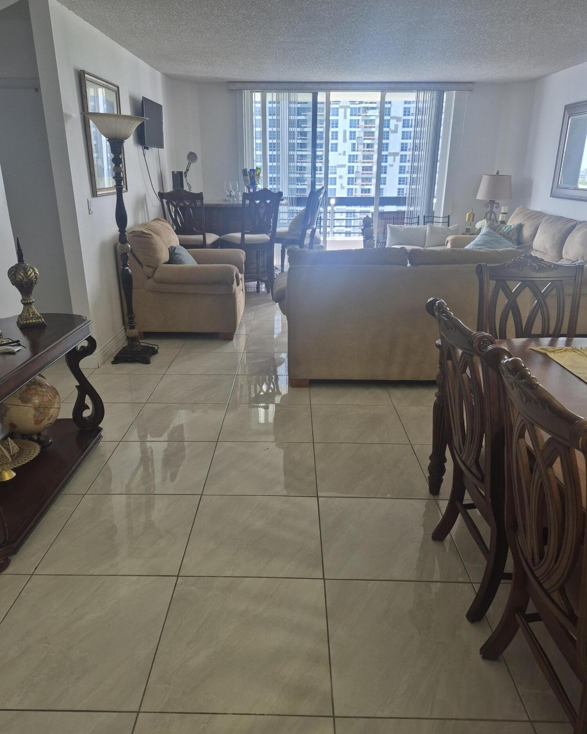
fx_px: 521
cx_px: 294
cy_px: 375
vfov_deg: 70.3
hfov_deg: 58.8
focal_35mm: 24
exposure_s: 1/120
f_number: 1.8
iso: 100
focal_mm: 5.4
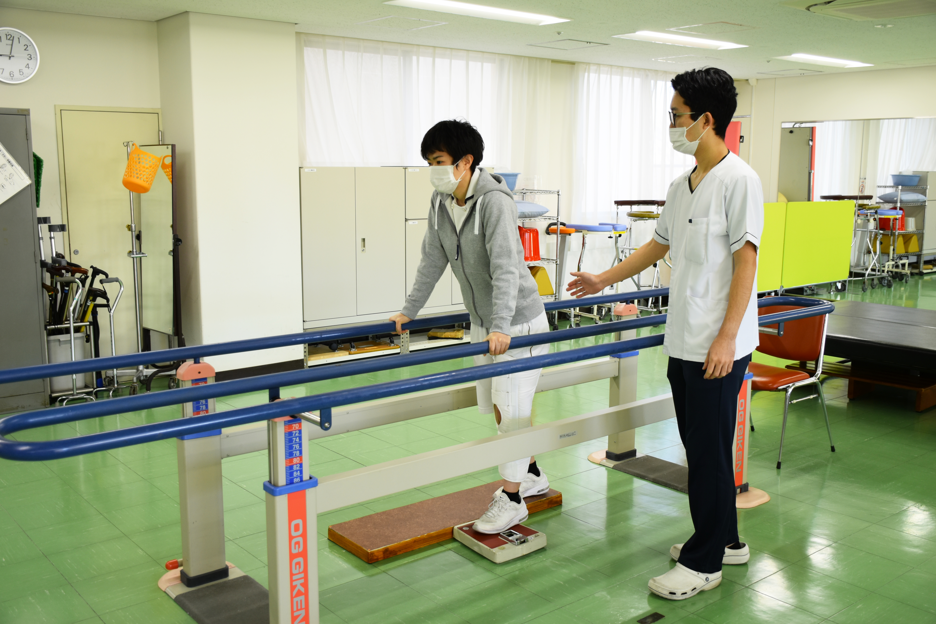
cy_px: 312
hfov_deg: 55.1
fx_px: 897
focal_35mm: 34
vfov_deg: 38.4
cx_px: 468
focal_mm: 23
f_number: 3.8
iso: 220
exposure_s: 1/40
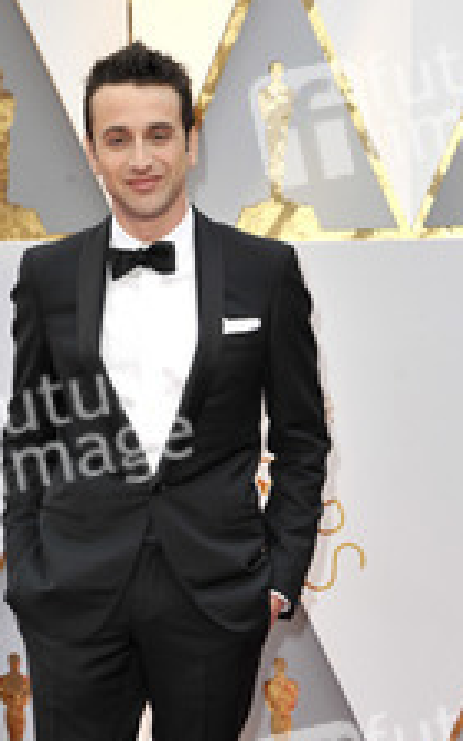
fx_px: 3129
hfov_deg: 8.5
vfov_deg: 13.4
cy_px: 605
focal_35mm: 155
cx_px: 121
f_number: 7.1
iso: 1000
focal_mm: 85
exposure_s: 1/250
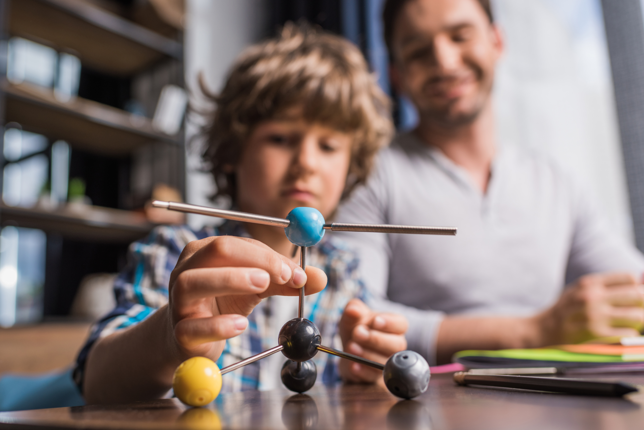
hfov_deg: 54.4
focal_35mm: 35
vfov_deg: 37.9
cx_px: 322
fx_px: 626
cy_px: 215
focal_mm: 35
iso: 125
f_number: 3.5
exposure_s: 1/125
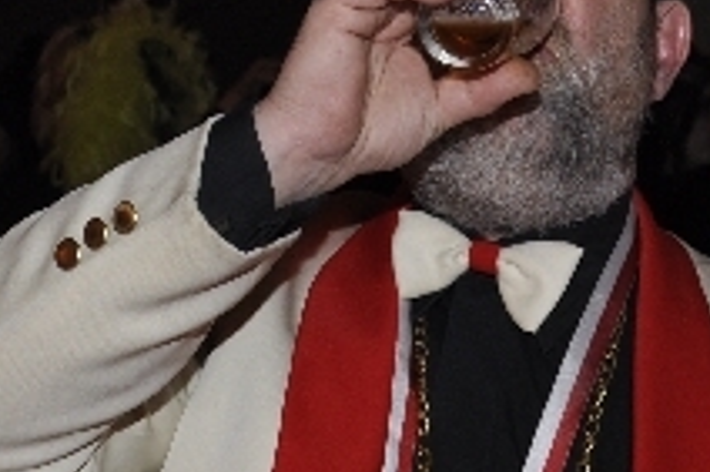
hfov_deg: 16.9
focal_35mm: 119
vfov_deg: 11.5
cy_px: 115
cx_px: 10
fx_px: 2343
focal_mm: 21
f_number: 5
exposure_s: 1/60
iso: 400
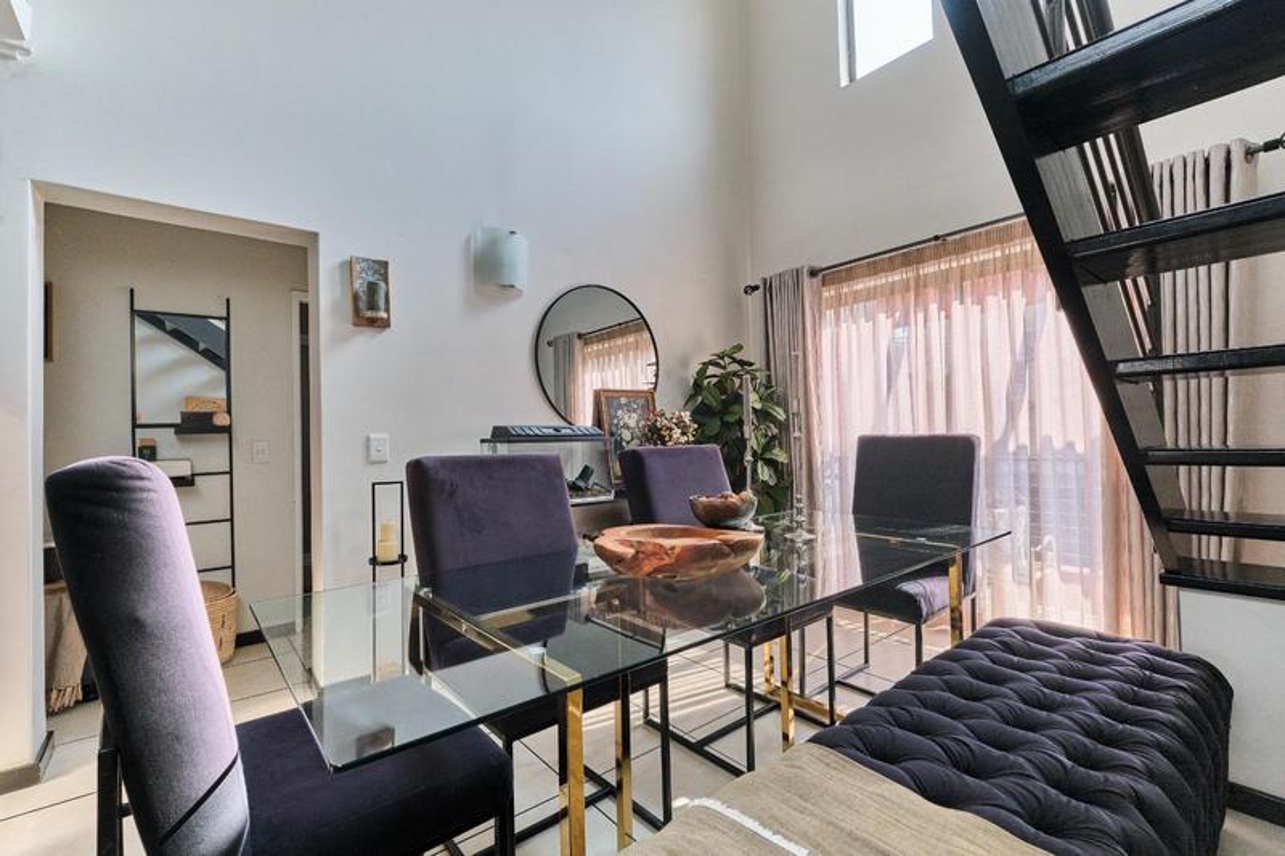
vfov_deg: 77.3
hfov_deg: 100.4
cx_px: 642
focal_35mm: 15
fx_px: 535
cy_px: 428
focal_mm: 10
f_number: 8
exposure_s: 1/200
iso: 800
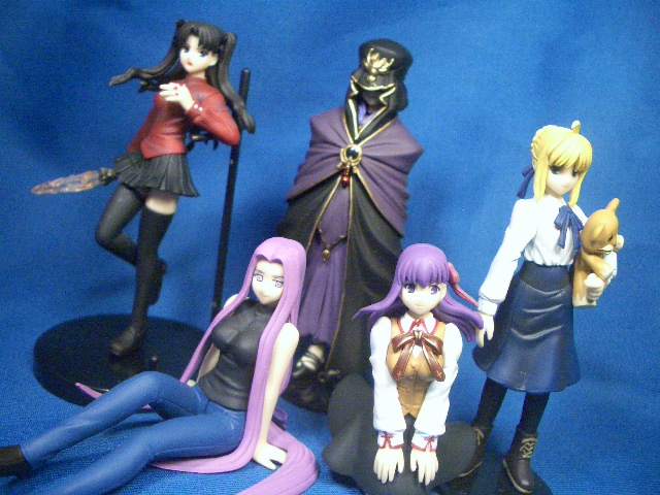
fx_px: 667
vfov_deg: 40.7
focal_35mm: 35
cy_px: 248
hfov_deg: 52.6
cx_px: 330
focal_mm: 5.8
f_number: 2.6
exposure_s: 1/200
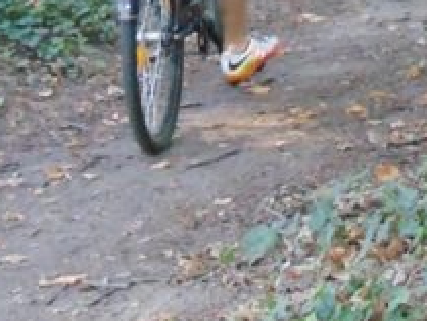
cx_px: 529
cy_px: -139
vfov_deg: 6.8
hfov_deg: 9.0
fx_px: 2678
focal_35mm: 217
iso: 800
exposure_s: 1/100
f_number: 3.7
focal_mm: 12.8
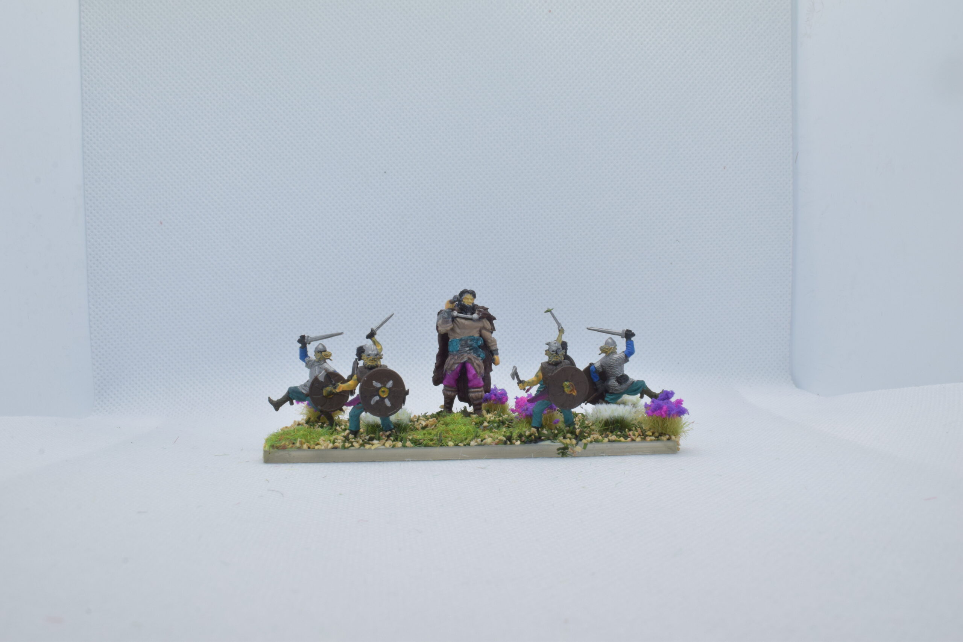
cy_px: 321
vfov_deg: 38.4
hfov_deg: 55.1
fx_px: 923
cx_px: 482
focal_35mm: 34
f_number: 20
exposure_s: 1/60
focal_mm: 23
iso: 800
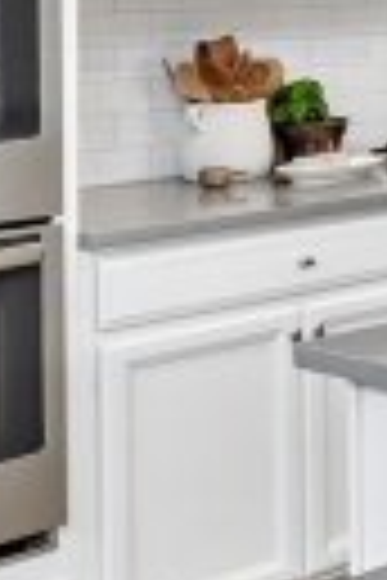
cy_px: -76
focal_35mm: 93
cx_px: 1116
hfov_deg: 10.7
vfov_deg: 20.7
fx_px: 1500
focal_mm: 16
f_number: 8
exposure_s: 1/15
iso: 220
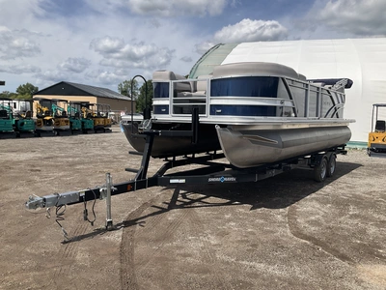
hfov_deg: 61.7
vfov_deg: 48.2
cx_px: 193
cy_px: 145
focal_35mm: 29
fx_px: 323
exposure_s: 1/2667
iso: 25
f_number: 1.8
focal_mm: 3
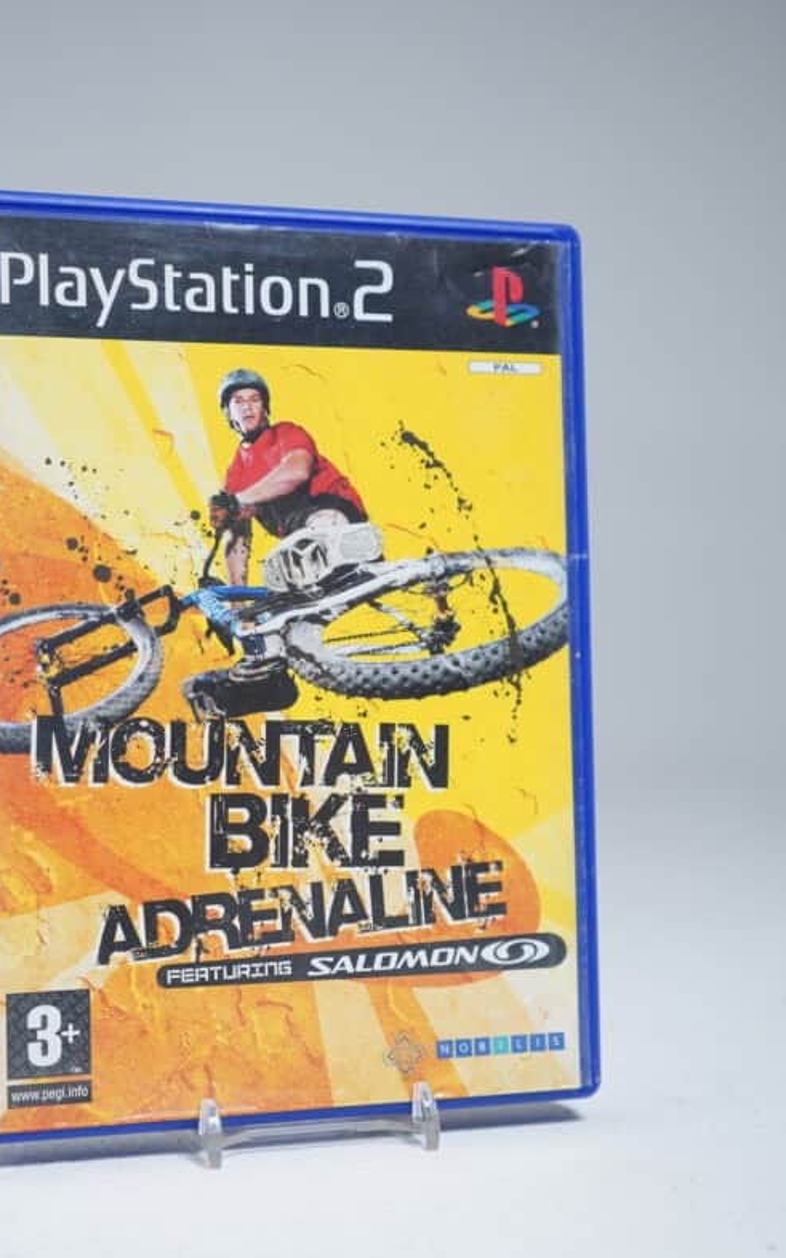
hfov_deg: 23.1
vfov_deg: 36.3
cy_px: 635
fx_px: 1920
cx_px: 280
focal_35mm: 56
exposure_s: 1/50
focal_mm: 36
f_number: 4
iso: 500
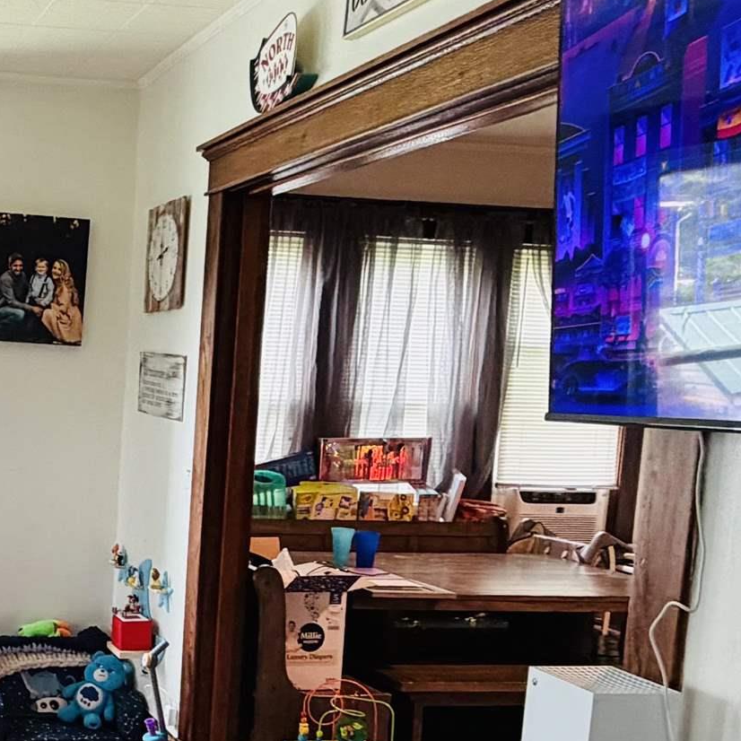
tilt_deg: -7.7
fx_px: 1114
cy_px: 502
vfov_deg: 36.4
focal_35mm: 46
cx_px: -62
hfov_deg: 32.6
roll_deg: -2.0
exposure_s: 1/60
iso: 320
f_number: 2.2
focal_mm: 2.22
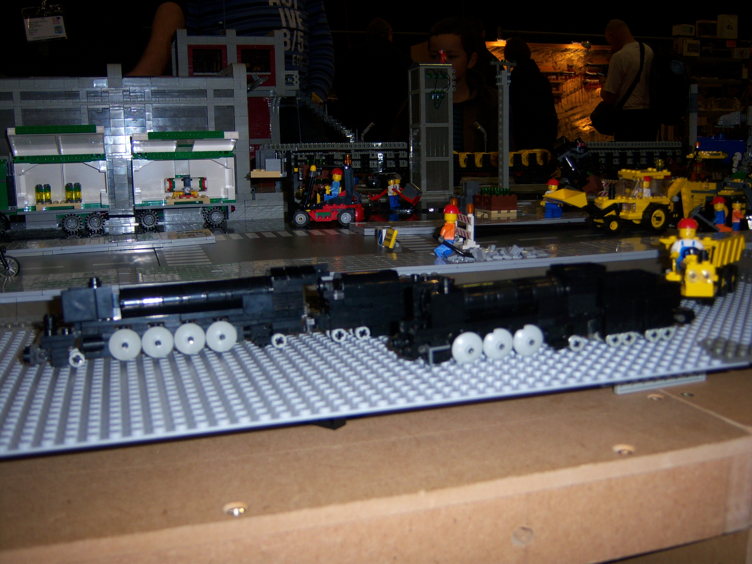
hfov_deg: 51.4
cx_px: 376
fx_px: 782
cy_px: 282
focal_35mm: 36
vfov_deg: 39.7
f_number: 2.8
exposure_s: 1/60
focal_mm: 7.5
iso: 80
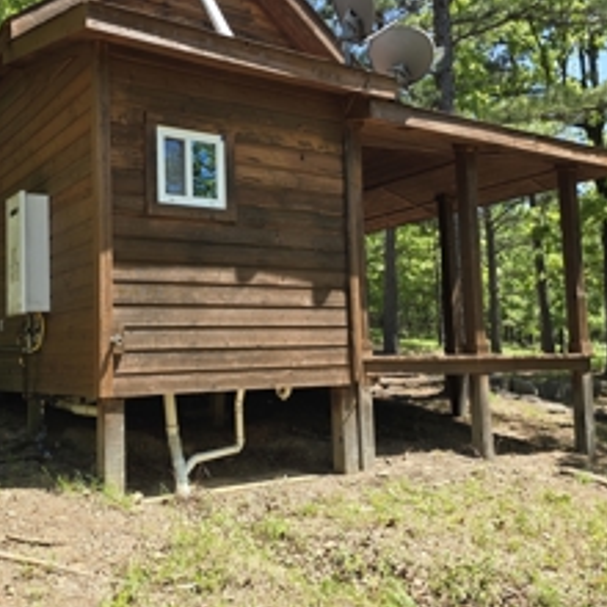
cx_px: 207
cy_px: 290
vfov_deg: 44.9
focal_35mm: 37
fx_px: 734
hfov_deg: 44.3
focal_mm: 6.3
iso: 12
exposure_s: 1/226
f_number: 1.7
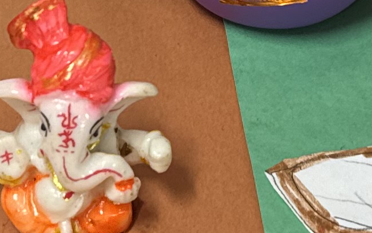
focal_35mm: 157
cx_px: 56
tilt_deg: -33.1
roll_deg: +0.7
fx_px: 1592
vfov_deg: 8.2
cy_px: -76
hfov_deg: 13.2
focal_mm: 6.76
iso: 125
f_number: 1.78
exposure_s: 1/60
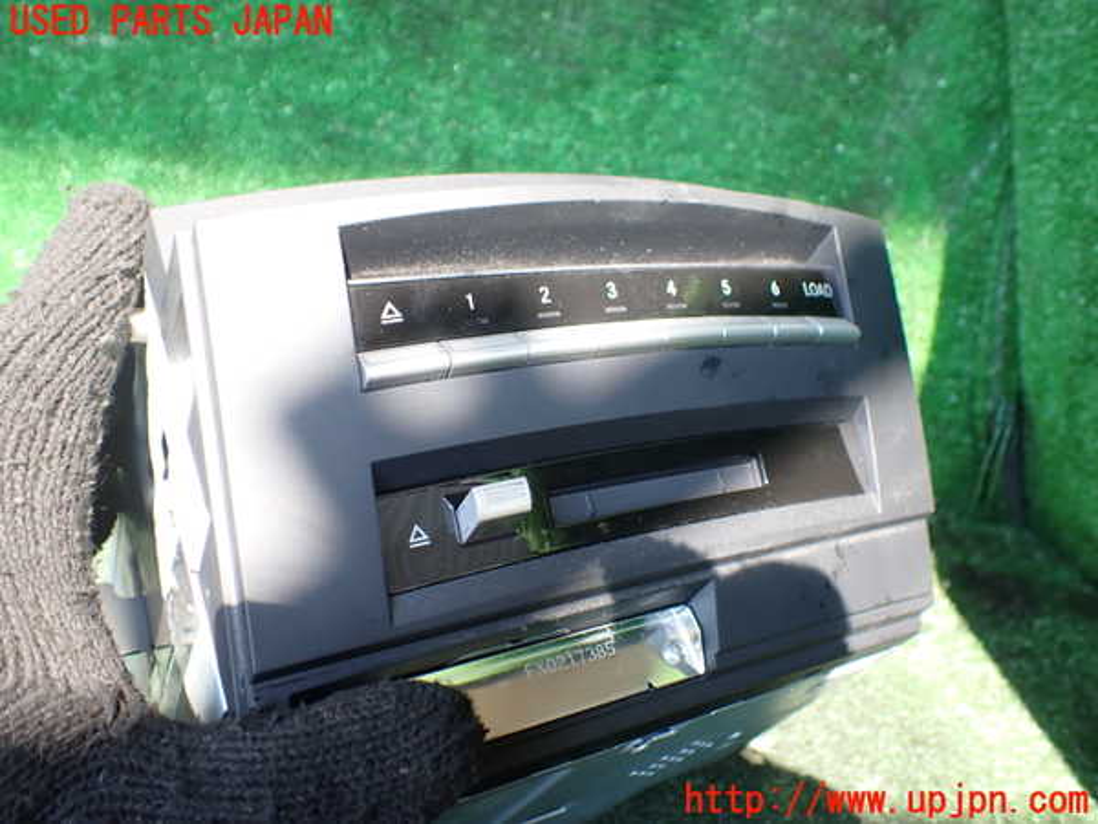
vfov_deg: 46.8
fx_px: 952
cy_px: 412
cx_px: 549
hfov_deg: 60.0
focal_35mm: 30
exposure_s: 1/125
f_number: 2.3
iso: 125
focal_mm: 5.4
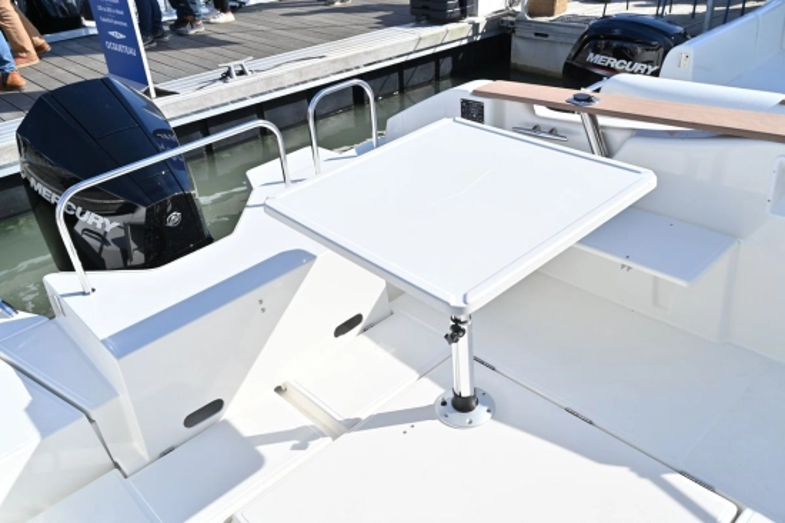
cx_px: 392
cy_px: 262
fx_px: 665
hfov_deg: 61.1
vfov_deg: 42.9
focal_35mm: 30
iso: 560
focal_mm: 30.5
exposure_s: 1/1250
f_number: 9
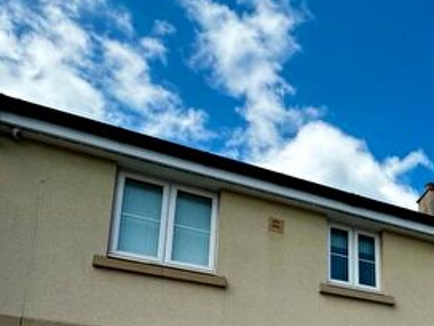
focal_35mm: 36
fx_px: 451
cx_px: 370
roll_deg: +1.8
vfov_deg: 32.3
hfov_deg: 47.4
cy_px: 399
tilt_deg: +12.9
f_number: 2.2
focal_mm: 2.22
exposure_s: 1/1277
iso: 50
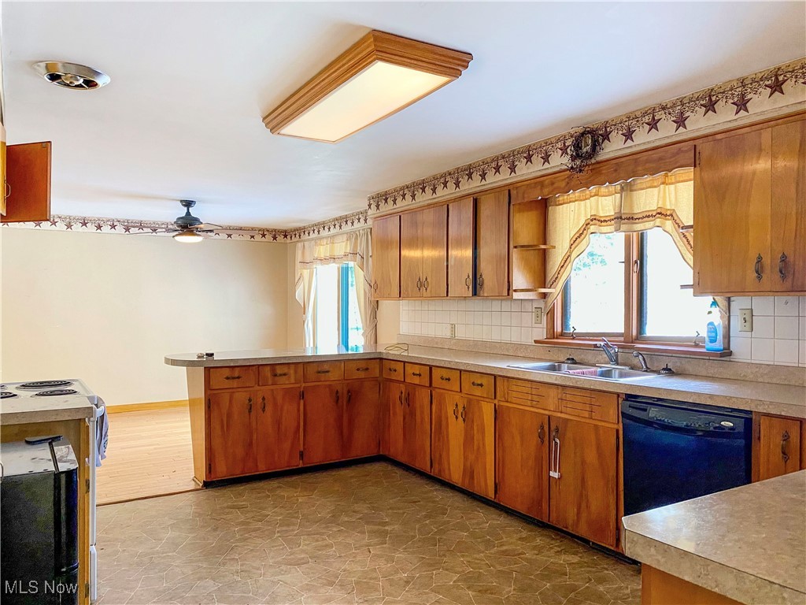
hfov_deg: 67.3
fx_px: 605
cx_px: 403
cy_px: 302
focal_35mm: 26
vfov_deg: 53.1
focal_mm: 4.25
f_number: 1.8
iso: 200
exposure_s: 1/60
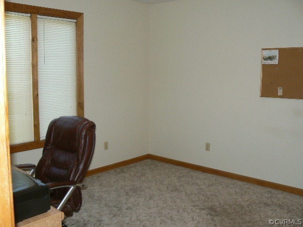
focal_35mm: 36
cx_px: 152
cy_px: 114
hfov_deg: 51.4
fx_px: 315
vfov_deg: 39.7
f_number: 2.8
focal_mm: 6
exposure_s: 1/30
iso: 100
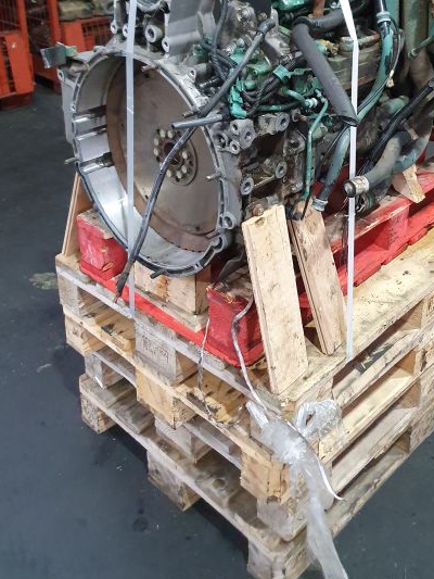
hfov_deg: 36.2
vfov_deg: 46.2
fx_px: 652
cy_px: 149
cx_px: 311
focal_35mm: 39
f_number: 1.5
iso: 640
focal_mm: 4.32
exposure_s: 1/100
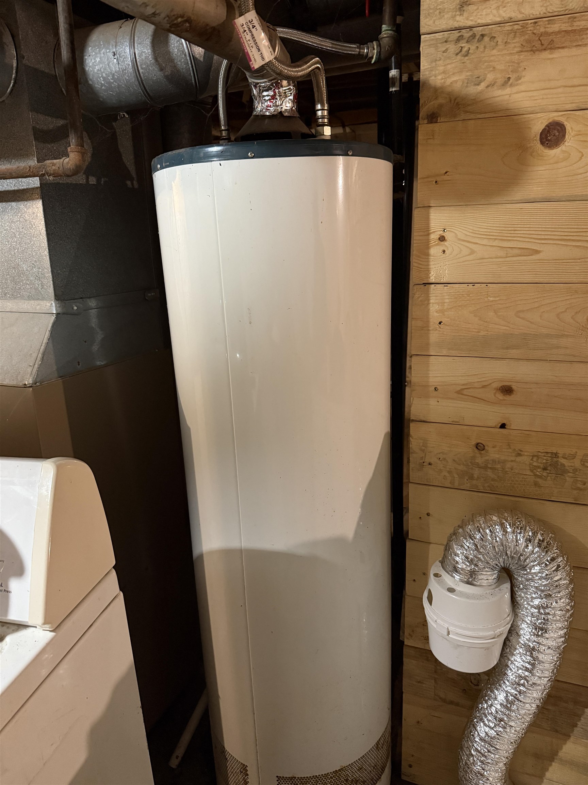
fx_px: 544
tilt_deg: -14.1
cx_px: 294
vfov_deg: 71.6
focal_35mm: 24
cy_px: 392
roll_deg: +0.8
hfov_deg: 56.8
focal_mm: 6.76
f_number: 1.78
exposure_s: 1/30
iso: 800
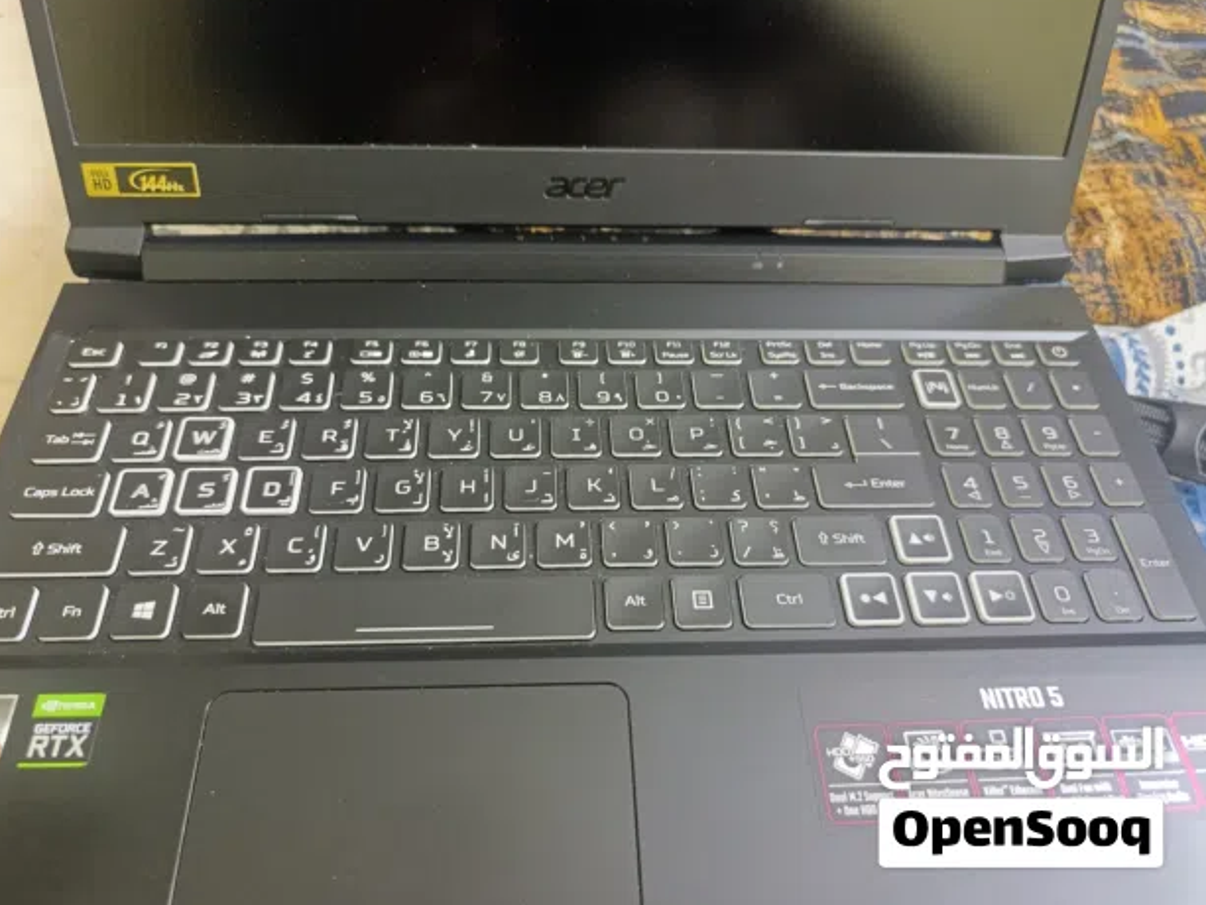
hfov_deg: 71.6
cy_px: 443
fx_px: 836
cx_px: 582
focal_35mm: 24
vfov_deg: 56.8
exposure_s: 1/25
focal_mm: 6.14
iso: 1600
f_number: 1.6
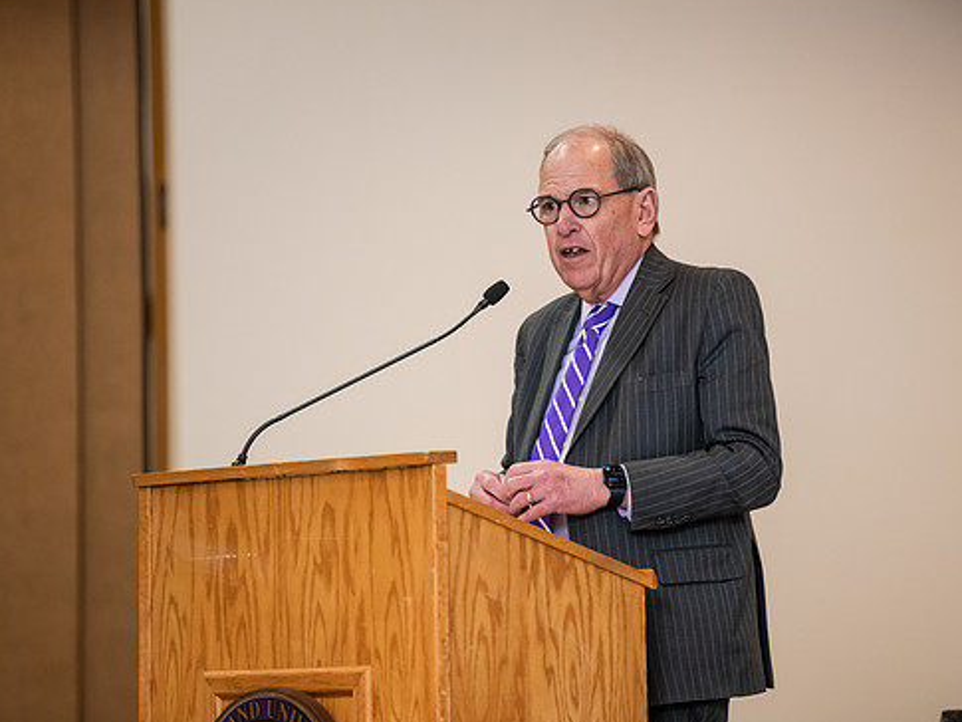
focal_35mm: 230
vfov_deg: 6.5
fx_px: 6393
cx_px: 559
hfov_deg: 8.6
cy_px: 358
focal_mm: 200
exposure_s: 1/200
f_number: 3.2
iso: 2000
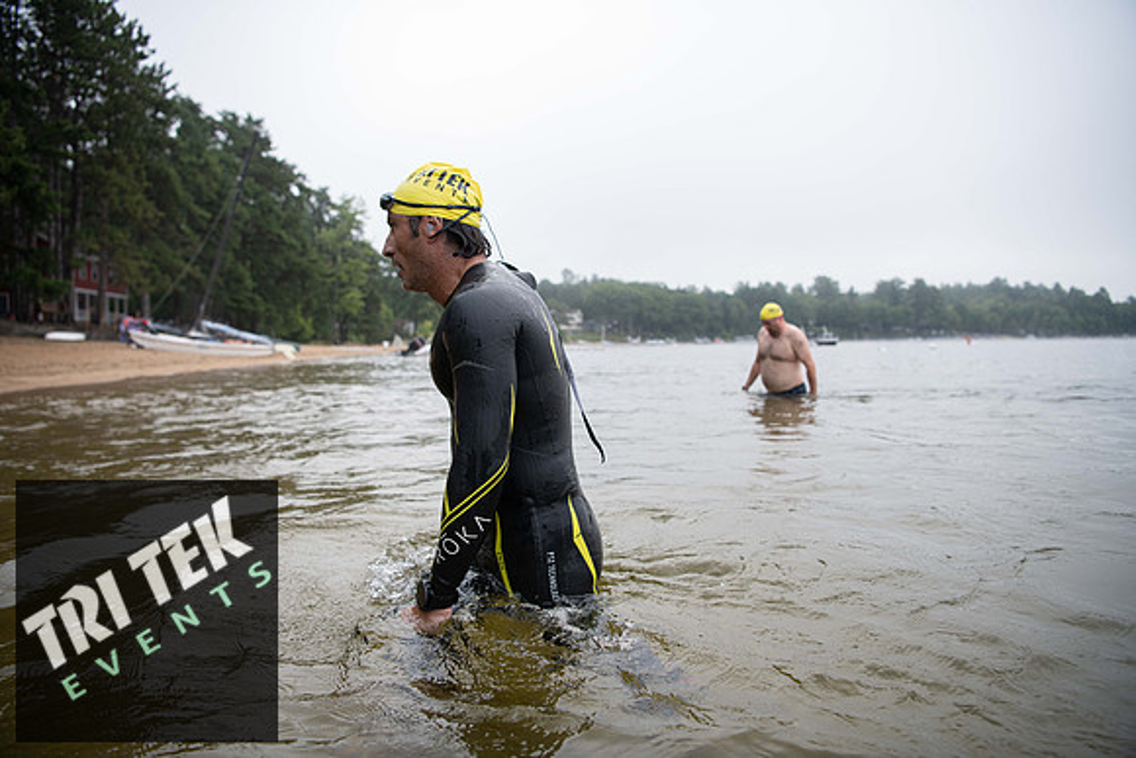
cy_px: 379
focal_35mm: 24
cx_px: 568
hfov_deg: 73.7
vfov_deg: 53.2
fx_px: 757
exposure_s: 1/800
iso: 320
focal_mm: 24
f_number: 3.2
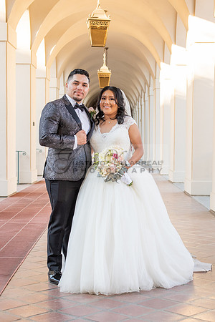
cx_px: 118
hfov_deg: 18.0
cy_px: 172
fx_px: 680
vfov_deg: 26.7
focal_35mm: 76
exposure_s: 1/200
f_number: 4.5
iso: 500
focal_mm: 45
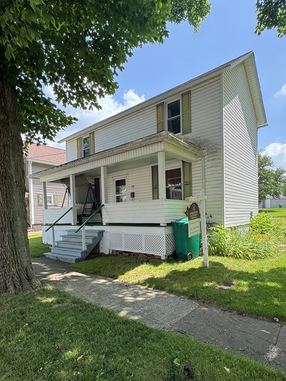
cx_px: 146
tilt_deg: -2.2
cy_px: 223
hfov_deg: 66.0
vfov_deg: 81.0
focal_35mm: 20
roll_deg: +2.2
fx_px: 220
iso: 40
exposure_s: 1/359
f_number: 2.2
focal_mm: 2.22
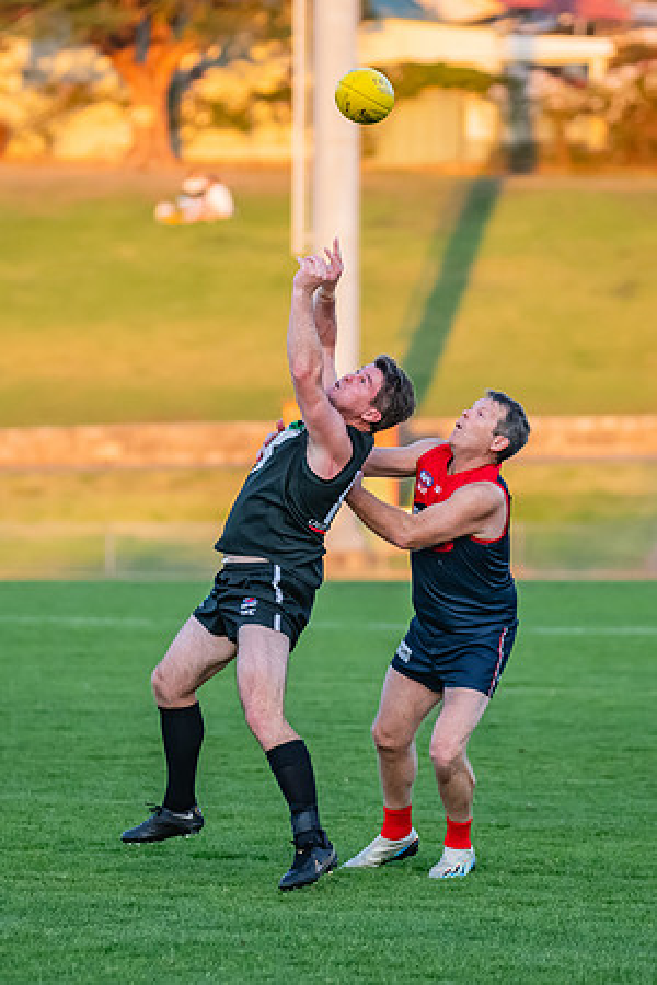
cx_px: 288
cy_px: 530
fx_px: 8652
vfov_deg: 6.5
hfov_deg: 4.3
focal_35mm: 316
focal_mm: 160
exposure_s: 1/1600
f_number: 2.8
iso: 1400
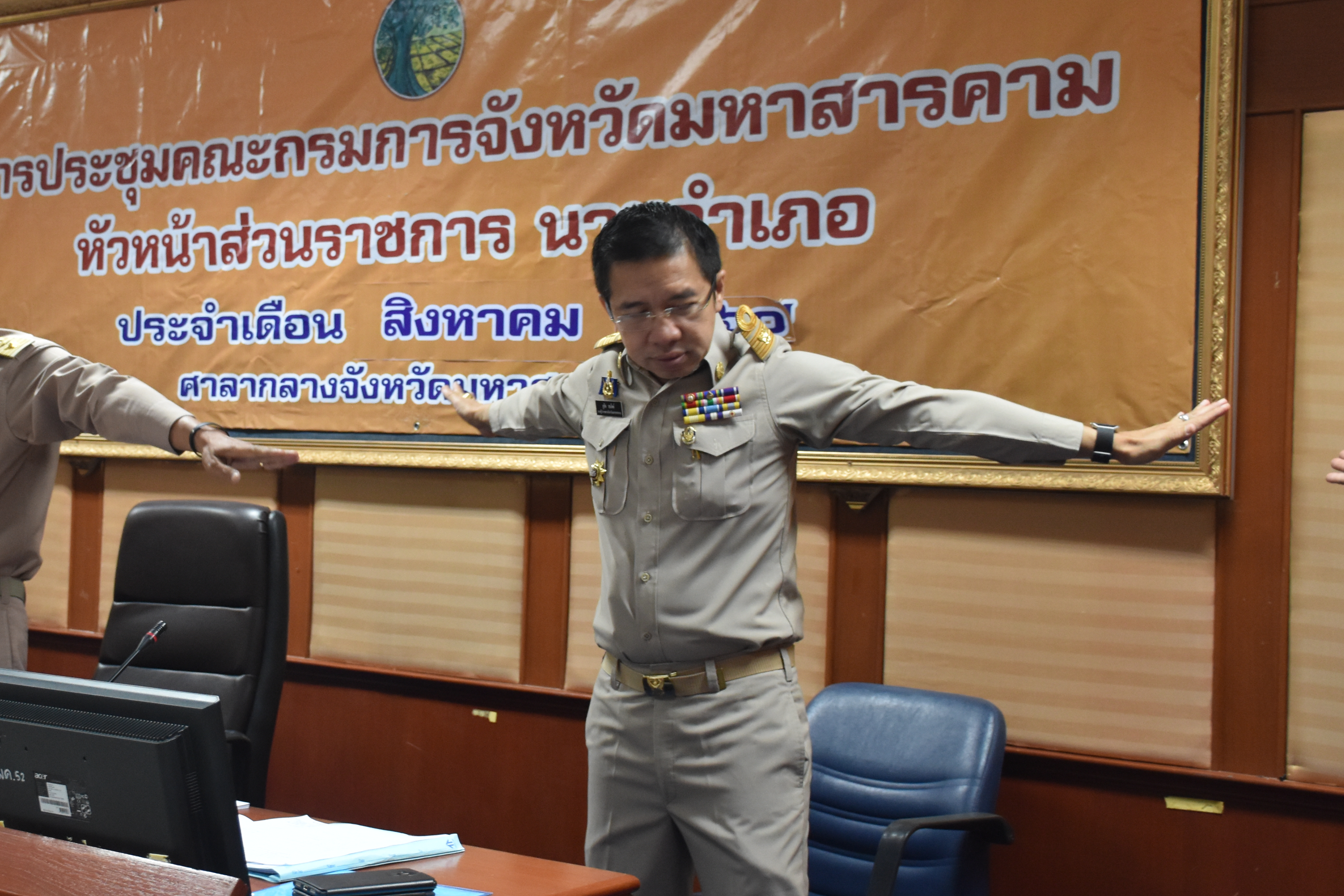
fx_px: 2128
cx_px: 418
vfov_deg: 23.8
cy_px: 393
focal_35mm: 57
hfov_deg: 34.6
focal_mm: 26
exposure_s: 1/60
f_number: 3.8
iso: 1250
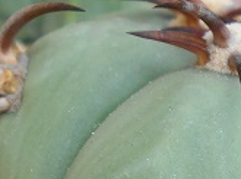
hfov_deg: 20.7
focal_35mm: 91
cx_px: 253
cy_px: 179
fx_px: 632
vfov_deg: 15.9
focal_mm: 5.1
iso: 80
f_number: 3.4
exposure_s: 1/160
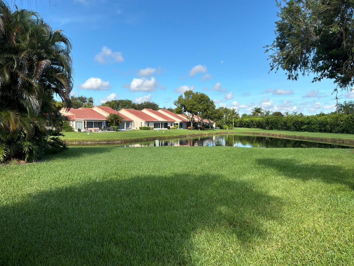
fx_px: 286
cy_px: 133
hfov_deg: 63.4
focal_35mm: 28
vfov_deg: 49.7
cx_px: 177
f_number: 1.8
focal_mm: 3
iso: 25
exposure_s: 1/1342
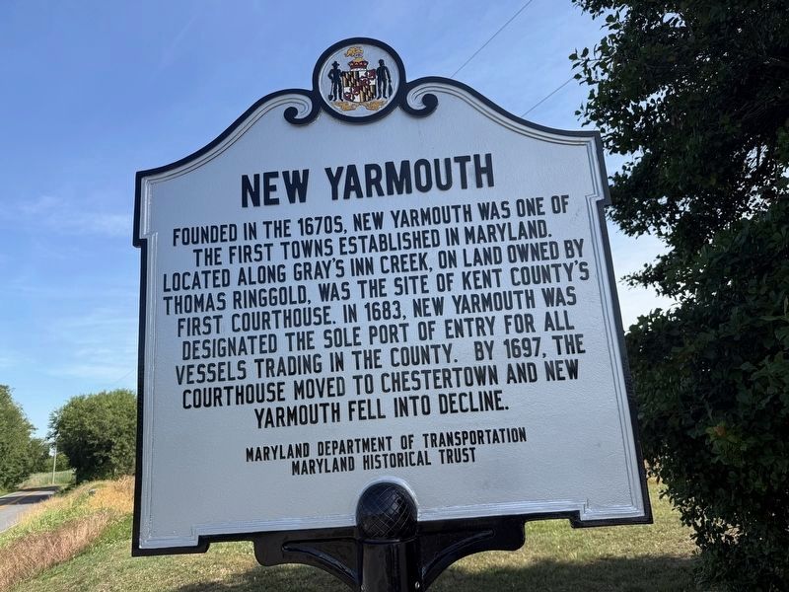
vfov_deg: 56.8
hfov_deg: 71.6
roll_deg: +3.9
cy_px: 296
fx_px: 547
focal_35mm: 24
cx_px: 394
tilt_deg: +15.0
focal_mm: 6.76
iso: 80
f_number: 1.78
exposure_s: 1/3021
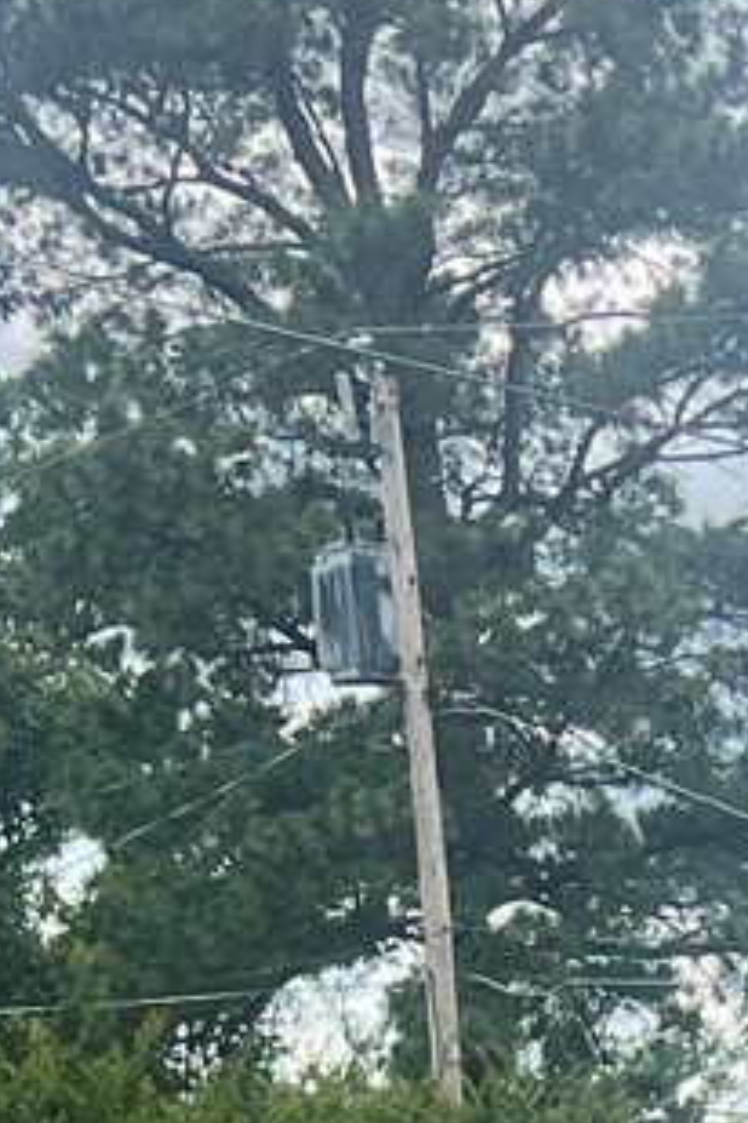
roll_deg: -1.0
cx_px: 1463
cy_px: 2039
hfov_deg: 7.8
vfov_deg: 11.3
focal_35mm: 168
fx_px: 5236
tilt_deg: -7.8
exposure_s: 1/1311
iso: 50
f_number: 1.5
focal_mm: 5.7
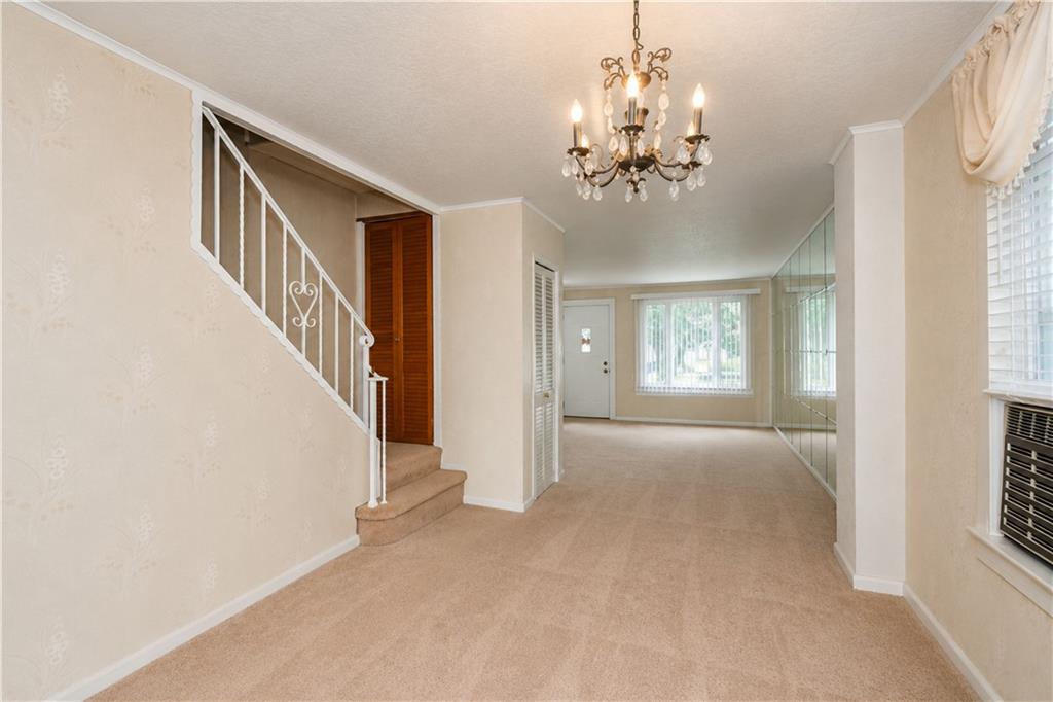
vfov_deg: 77.3
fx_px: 439
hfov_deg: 100.4
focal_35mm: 15
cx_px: 526
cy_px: 351
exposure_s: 1/60
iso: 1600
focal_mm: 10
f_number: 7.1
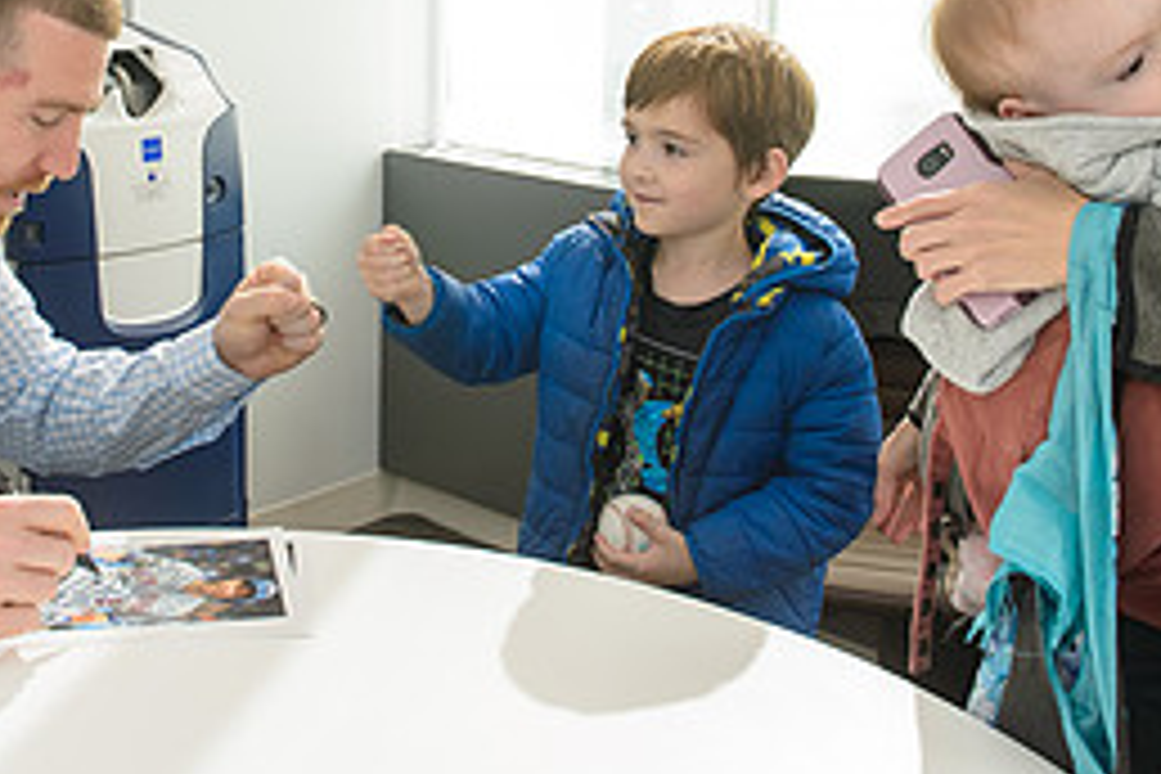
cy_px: 50
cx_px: 382
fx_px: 1741
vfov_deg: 24.2
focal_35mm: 54
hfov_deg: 36.5
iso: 500
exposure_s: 1/125
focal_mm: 24
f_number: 5.6
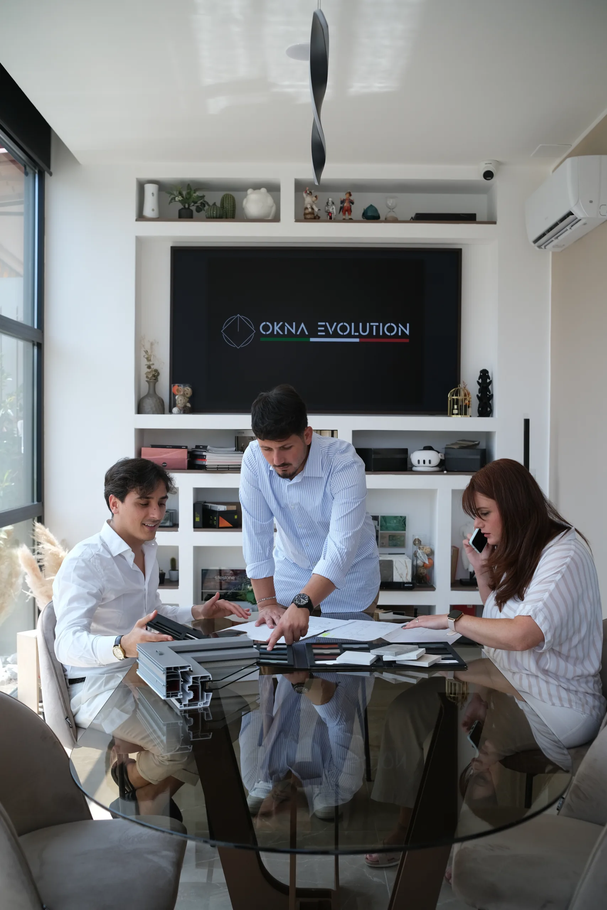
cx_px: 304
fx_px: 885
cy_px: 455
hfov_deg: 37.9
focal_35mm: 35
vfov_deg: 54.4
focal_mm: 23
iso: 200
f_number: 3.6
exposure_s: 1/250
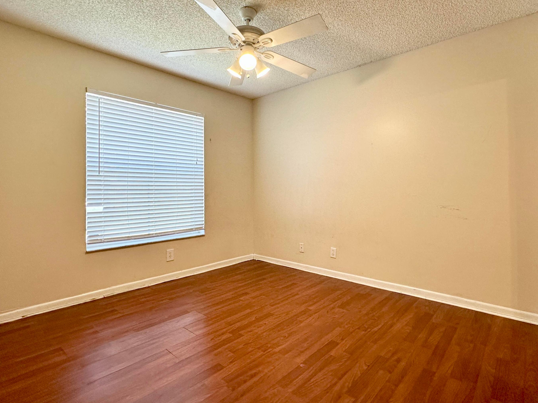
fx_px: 233
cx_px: 261
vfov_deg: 81.7
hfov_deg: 98.2
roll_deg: +0.4
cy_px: 206
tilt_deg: +1.1
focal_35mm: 15
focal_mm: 2.22
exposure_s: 1/120
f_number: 2.2
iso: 160
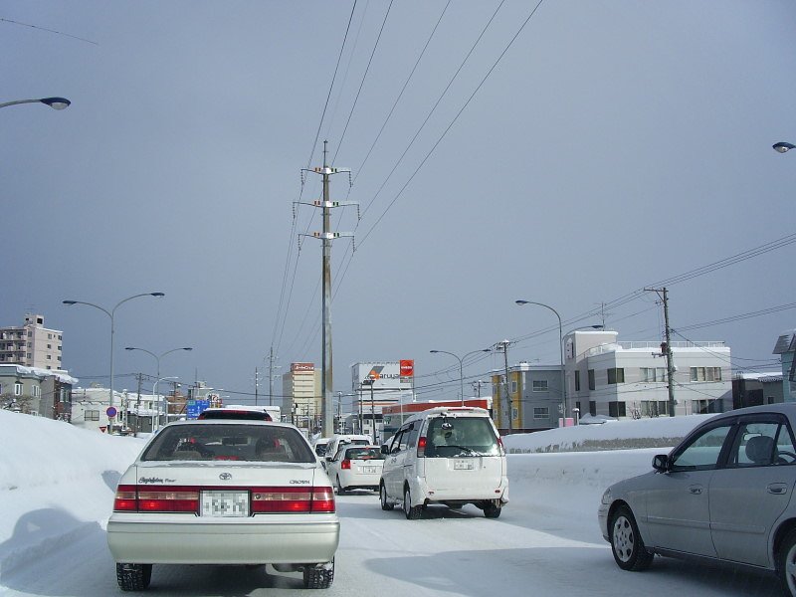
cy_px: 298
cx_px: 398
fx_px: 805
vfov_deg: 40.7
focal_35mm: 35
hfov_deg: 52.6
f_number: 4.3
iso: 80
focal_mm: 5.8
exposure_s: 1/1000
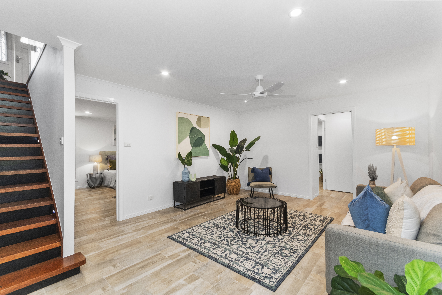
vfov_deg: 77.3
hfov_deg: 100.4
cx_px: 221
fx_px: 184
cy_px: 148
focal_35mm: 15
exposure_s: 1/6
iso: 400
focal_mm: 10
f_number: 8
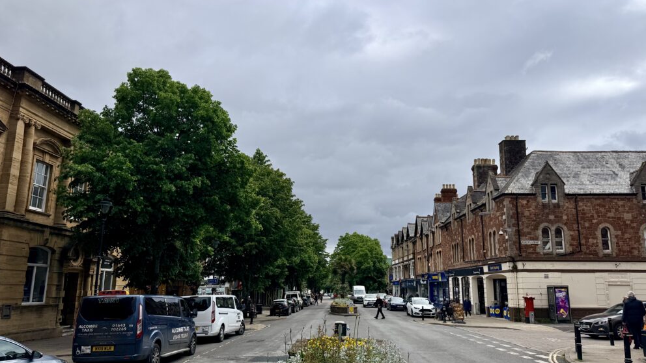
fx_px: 462
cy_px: 193
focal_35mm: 27
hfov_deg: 69.9
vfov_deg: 42.9
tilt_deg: +11.2
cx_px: 328
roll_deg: +0.0
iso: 80
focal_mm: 6.76
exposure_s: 1/11905
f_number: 1.78
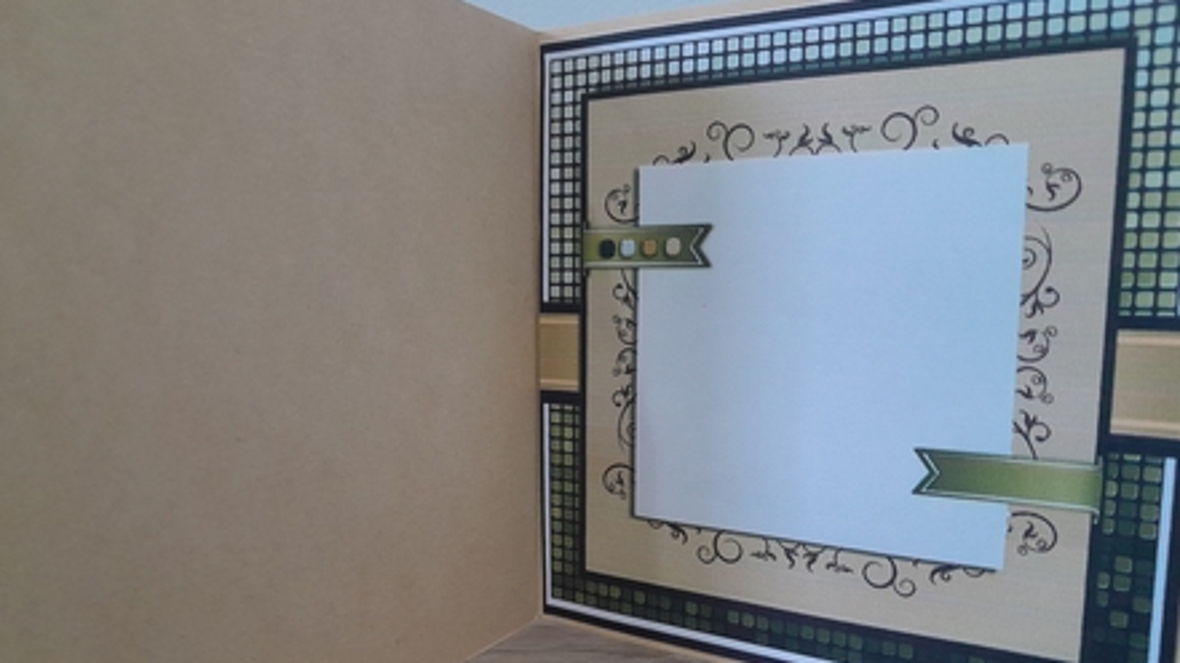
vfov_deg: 38.8
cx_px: 597
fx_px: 939
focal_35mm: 30
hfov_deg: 64.3
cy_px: 402
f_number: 1.8
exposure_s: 1/50
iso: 320
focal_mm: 4
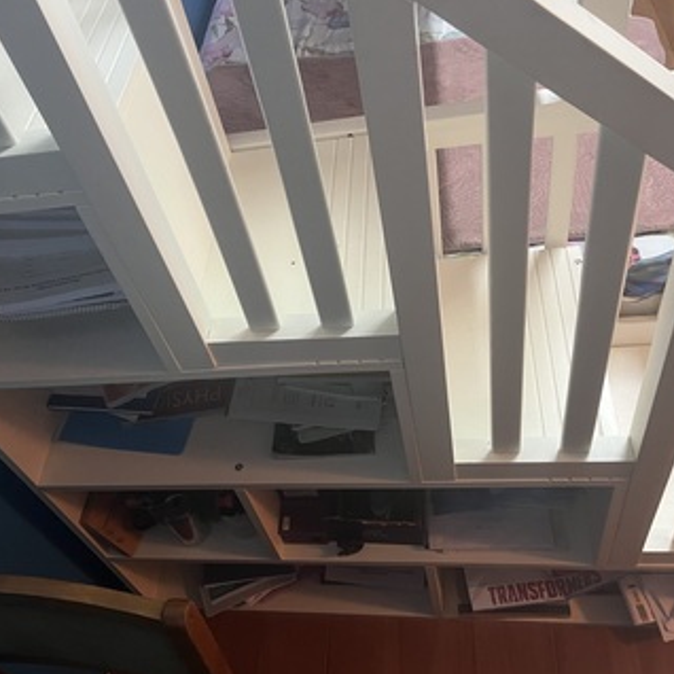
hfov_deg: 49.4
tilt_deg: -47.7
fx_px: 727
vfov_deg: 49.7
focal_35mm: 33
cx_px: 262
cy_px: 347
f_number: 1.6
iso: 500
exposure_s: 1/40
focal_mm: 5.1
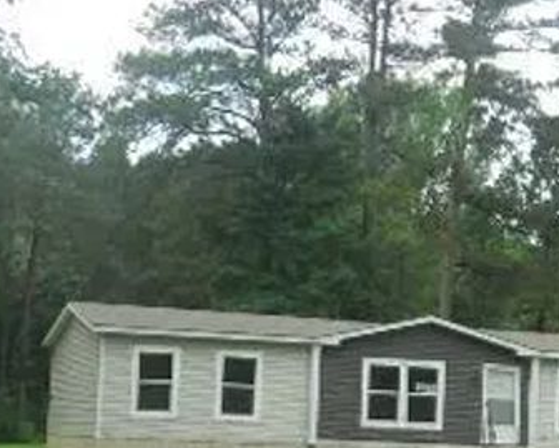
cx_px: 487
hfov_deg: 18.7
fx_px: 1671
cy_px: 293
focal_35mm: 101
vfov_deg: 15.2
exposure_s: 1/320
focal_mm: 6.1
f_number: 3.4
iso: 125
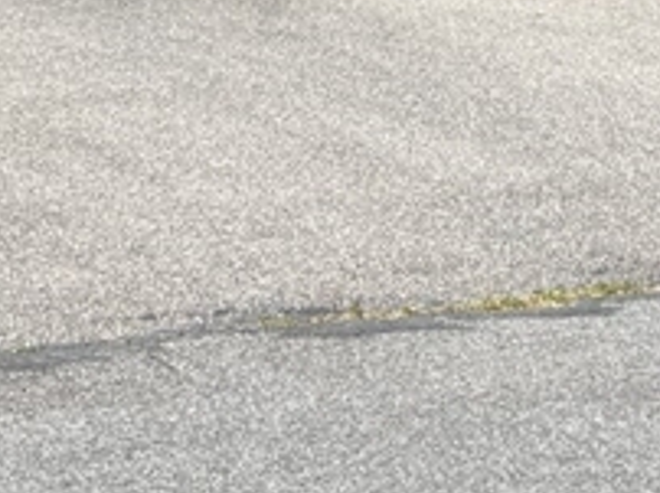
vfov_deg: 10.5
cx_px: 389
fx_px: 2514
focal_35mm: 132
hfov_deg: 14.9
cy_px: -418
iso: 50
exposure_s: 1/2105
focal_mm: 5.96
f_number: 1.6
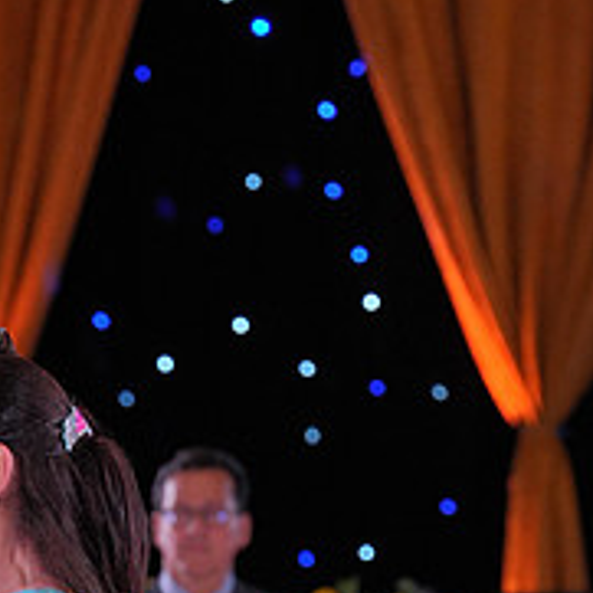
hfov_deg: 4.8
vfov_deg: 4.8
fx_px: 7074
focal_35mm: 365
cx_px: 25
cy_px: 885
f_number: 4
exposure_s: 1/500
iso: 2000
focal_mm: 134
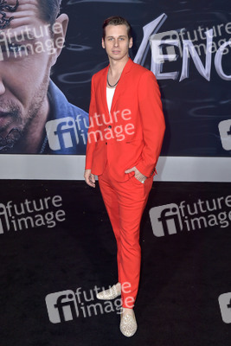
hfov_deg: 31.9
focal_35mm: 42
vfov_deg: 46.4
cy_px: 173
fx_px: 404
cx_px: 116
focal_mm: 42
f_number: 5
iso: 500
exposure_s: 1/250
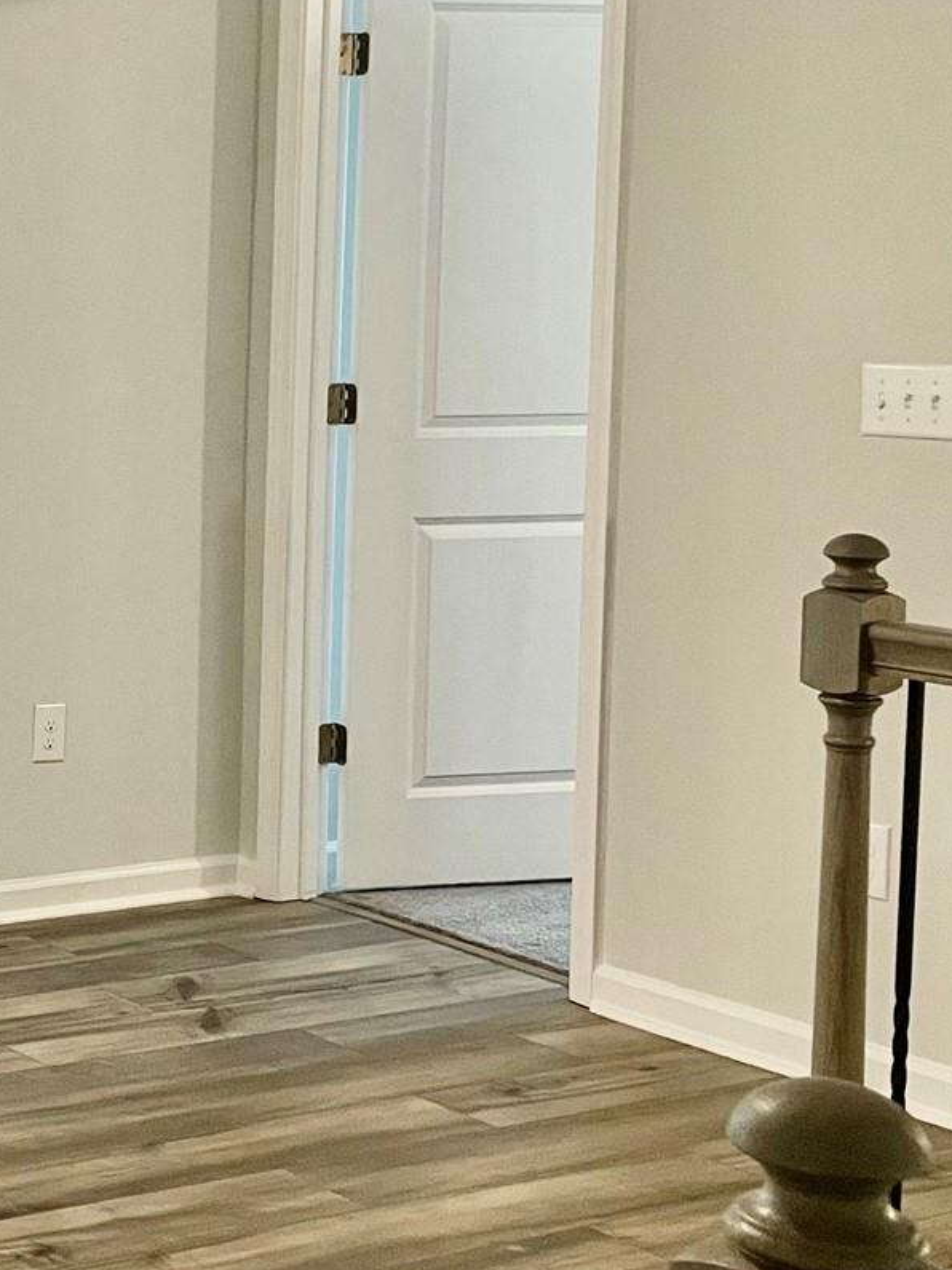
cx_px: -497
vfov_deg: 28.9
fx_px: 2457
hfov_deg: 19.1
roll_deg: -0.2
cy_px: 494
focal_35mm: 67
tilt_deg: -4.4
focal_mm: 4.2
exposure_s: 1/60
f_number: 1.6
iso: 160
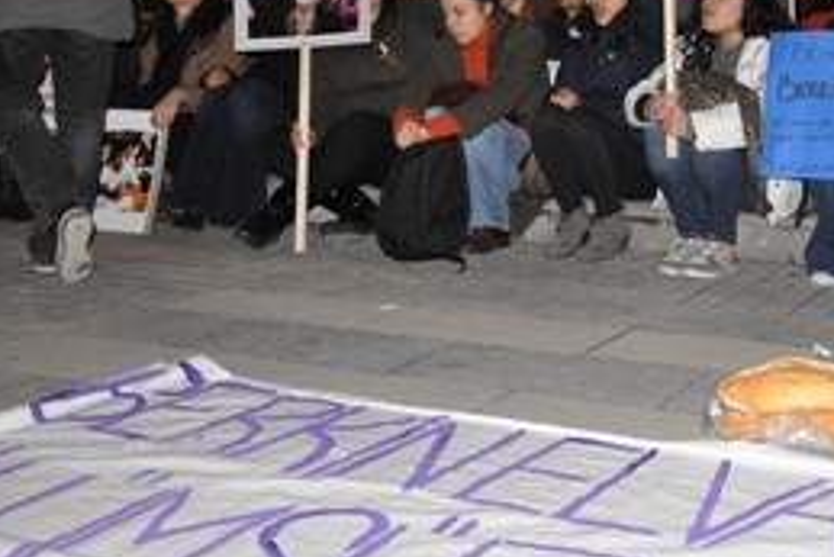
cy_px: 122
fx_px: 1321
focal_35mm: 57
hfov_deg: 33.8
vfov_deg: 23.5
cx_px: 689
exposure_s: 1/60
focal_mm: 22
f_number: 5
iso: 1600
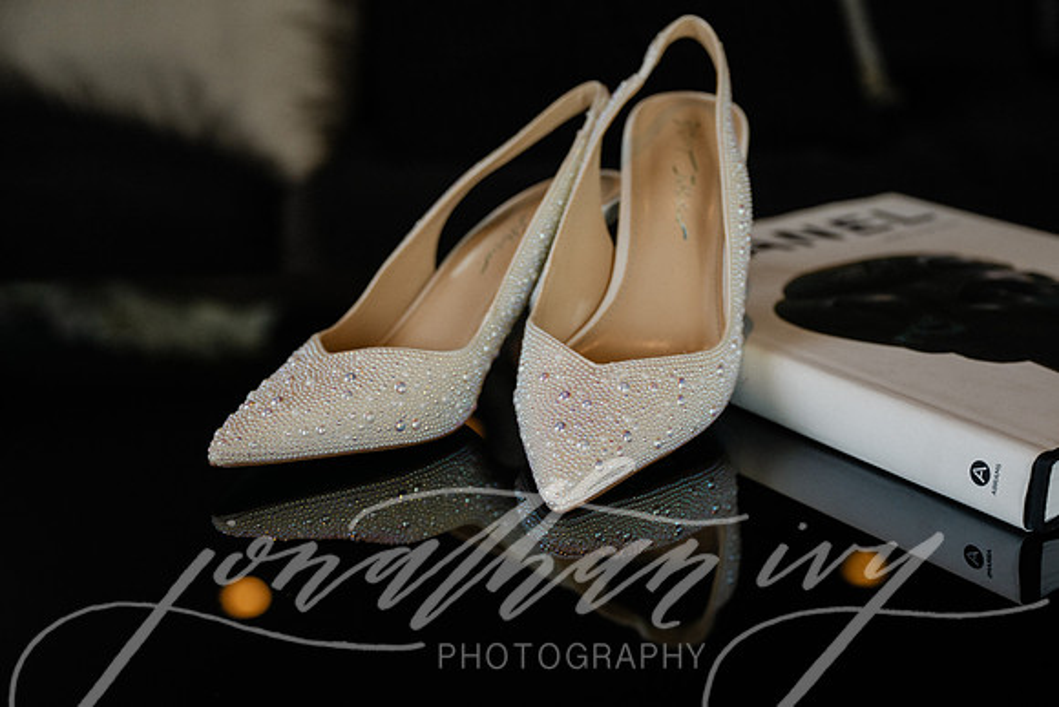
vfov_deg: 23.4
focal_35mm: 58
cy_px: 354
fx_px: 1706
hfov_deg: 34.5
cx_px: 530
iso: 1100
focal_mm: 58
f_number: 4
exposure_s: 1/320
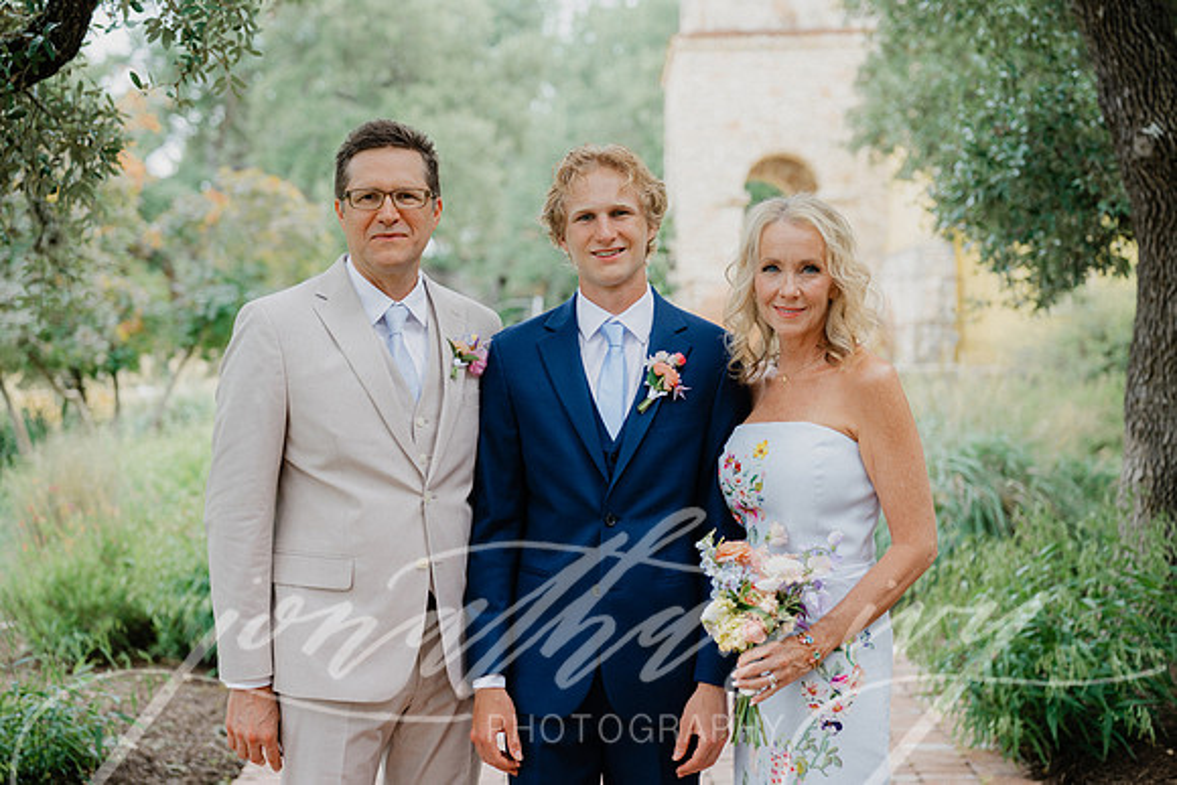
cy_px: 371
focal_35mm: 53
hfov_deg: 37.7
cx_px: 557
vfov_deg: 25.7
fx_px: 1724
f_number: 2.5
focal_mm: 50
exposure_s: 1/640
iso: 160
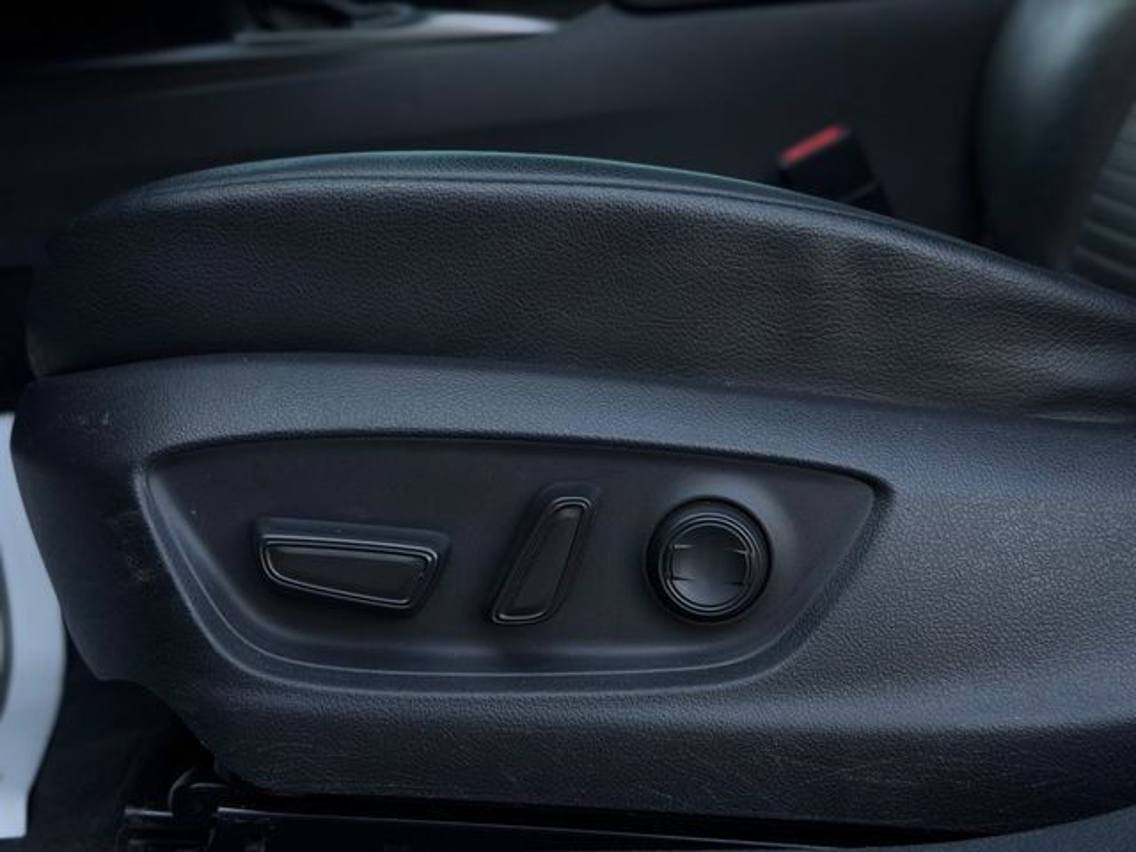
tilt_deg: -9.8
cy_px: 426
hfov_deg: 39.7
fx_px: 1575
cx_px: 568
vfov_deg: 30.3
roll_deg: +0.5
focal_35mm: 48
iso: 80
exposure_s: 1/176
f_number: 1.78
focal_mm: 6.76
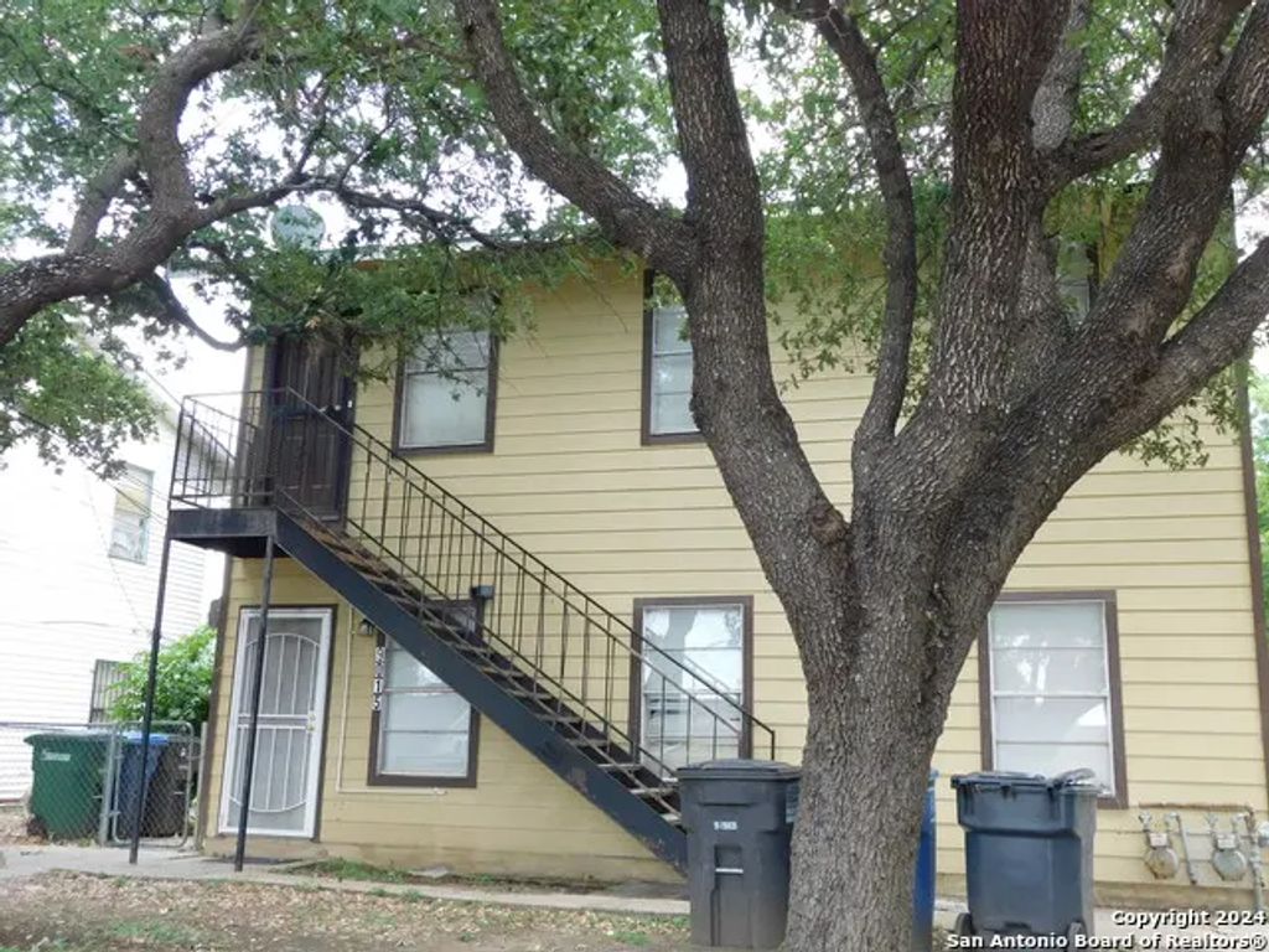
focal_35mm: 36
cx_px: 634
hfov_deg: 51.4
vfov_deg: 39.7
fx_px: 1320
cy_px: 476
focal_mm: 6.3
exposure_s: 1/100
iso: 125
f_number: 3.5
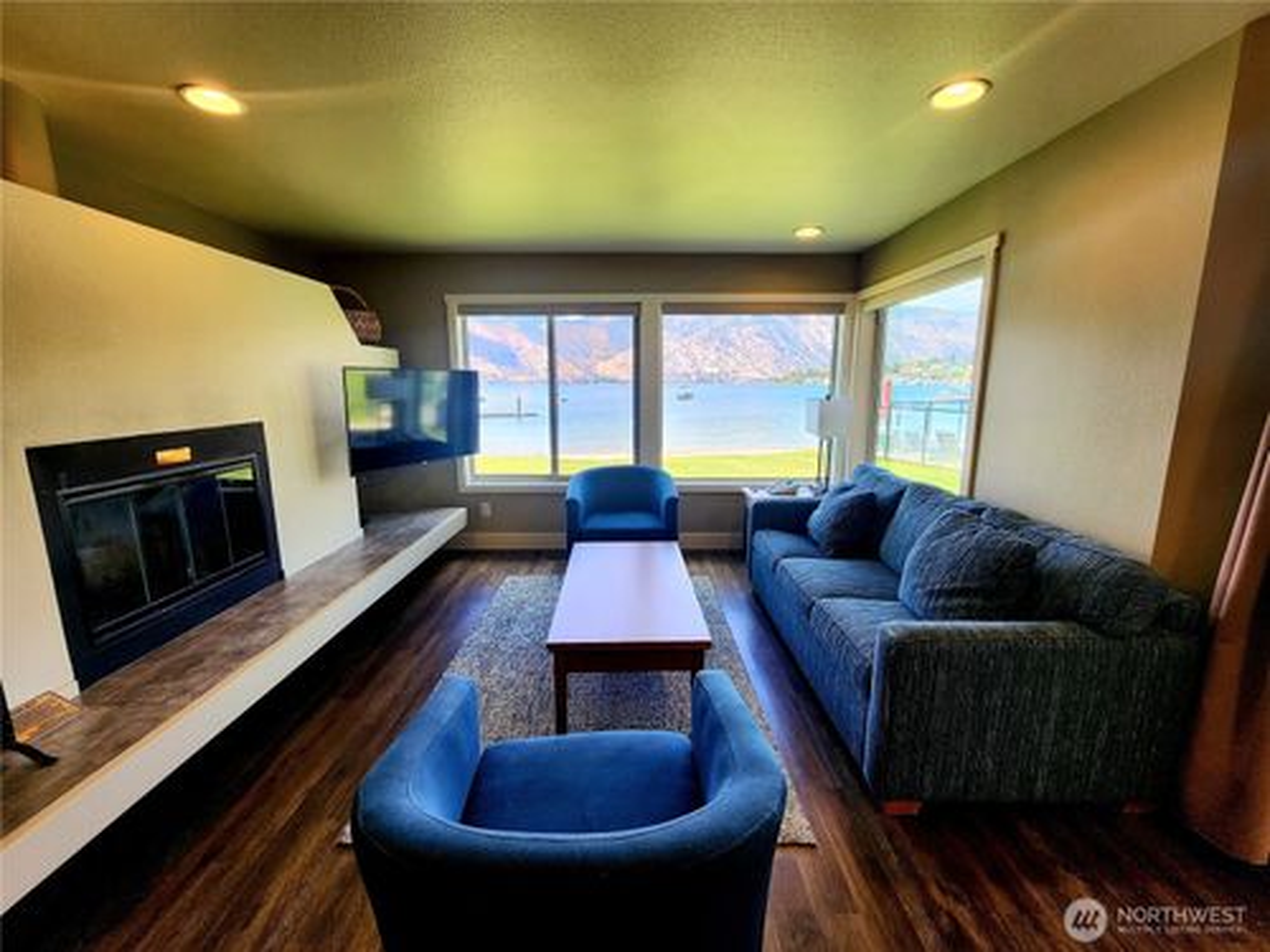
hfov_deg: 106.2
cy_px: 476
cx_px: 635
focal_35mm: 13
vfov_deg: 89.9
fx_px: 477
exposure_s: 1/120
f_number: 2.2
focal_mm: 2.2
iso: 64
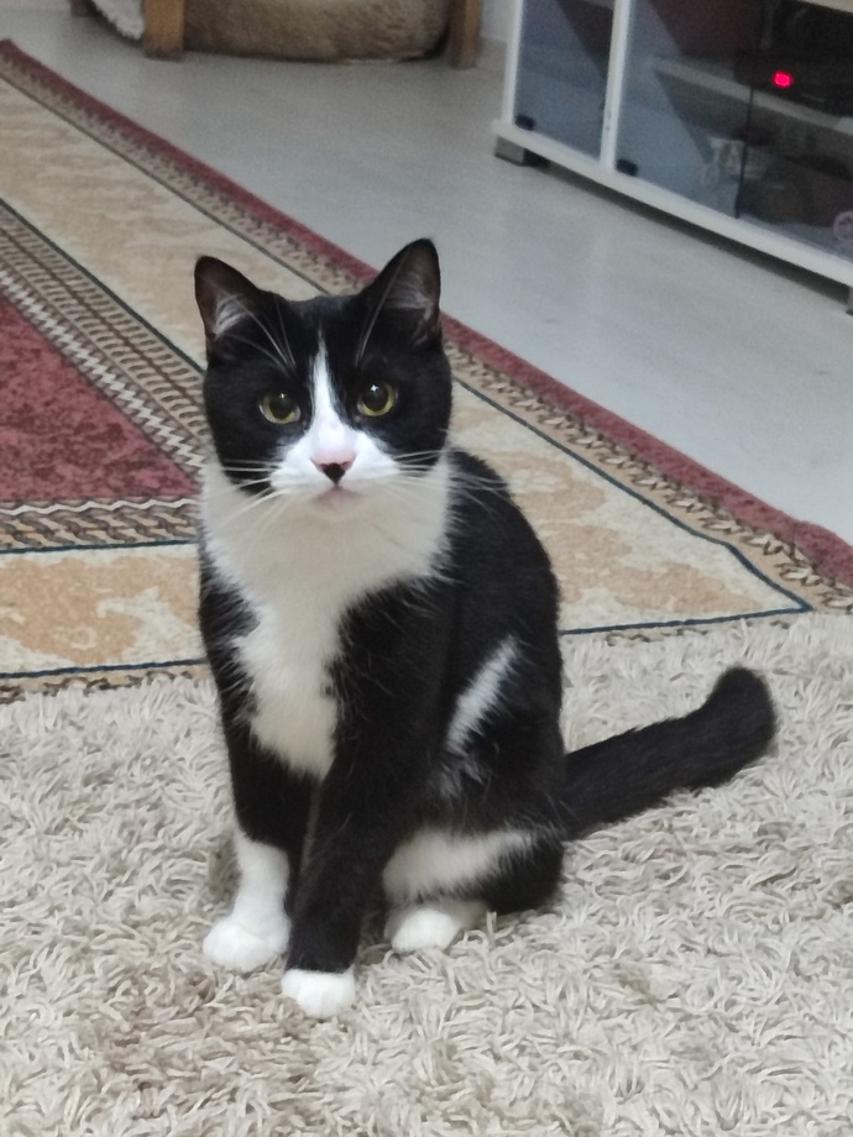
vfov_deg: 69.4
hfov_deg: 54.9
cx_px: 426
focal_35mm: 25
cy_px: 568
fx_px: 821
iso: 1976
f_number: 1.89
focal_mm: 5.95
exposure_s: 1/17
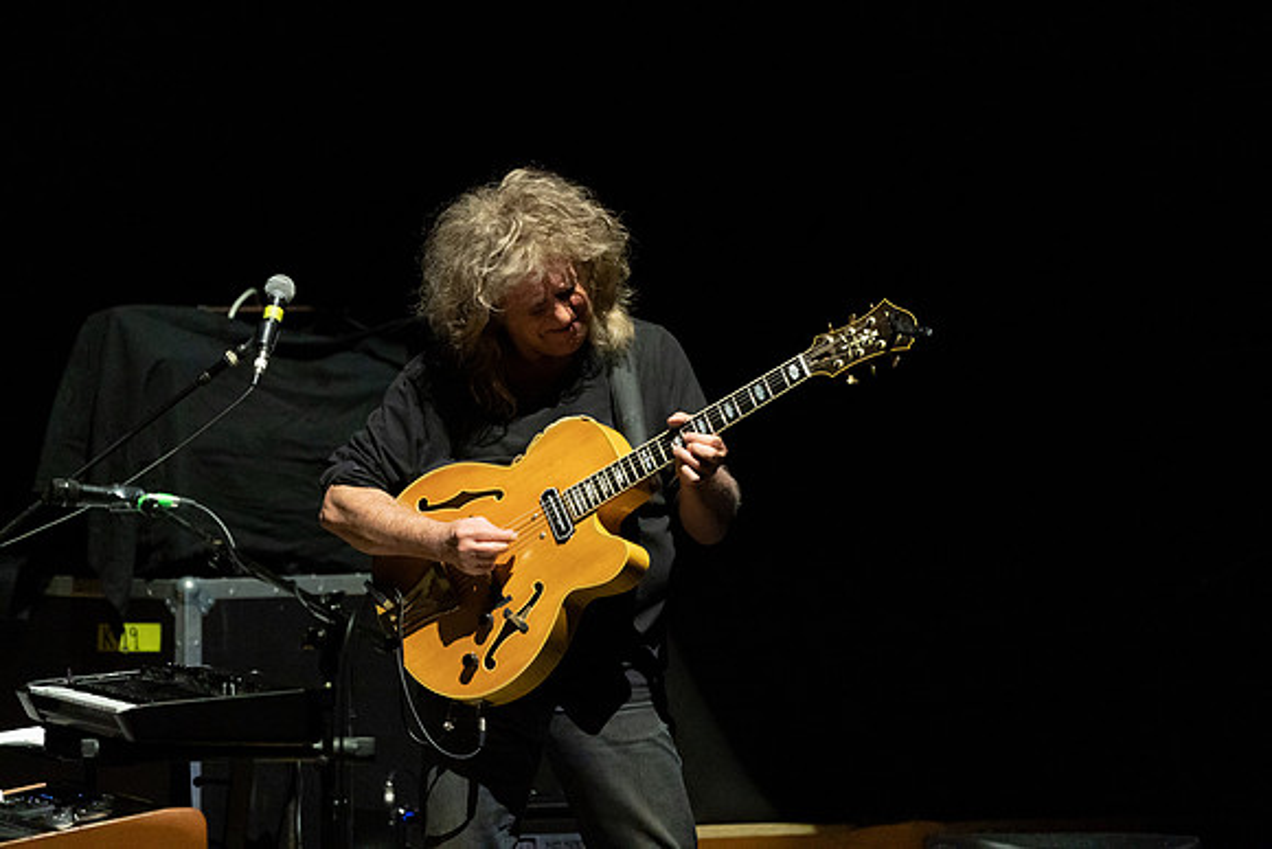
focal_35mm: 391
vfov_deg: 3.5
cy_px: 424
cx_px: 636
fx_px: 13818
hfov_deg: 5.3
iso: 3200
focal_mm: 391
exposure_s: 1/250
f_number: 5.6
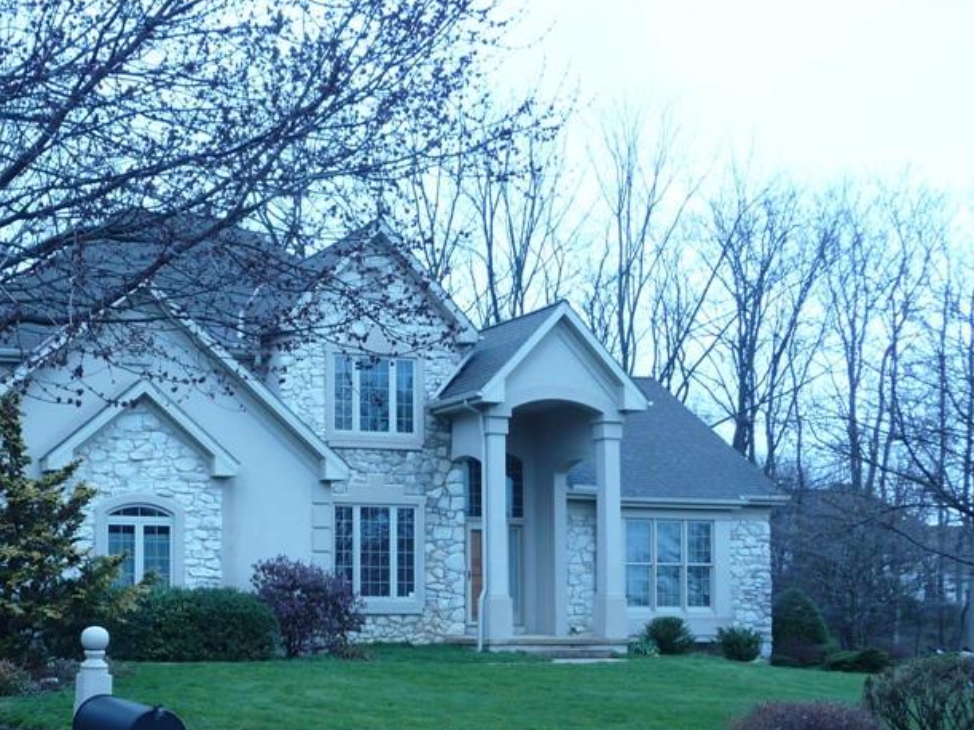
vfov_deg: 25.4
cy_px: 531
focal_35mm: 57
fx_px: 1604
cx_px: 238
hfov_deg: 33.1
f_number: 3.6
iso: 100
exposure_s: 1/125
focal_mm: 5.6
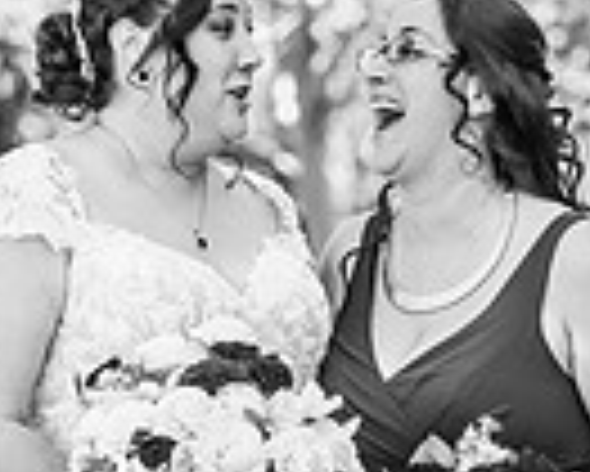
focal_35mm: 434
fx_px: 7584
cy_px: 625
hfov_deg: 4.5
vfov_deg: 3.6
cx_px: 277
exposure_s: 1/1250
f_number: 3.5
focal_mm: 135
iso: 400
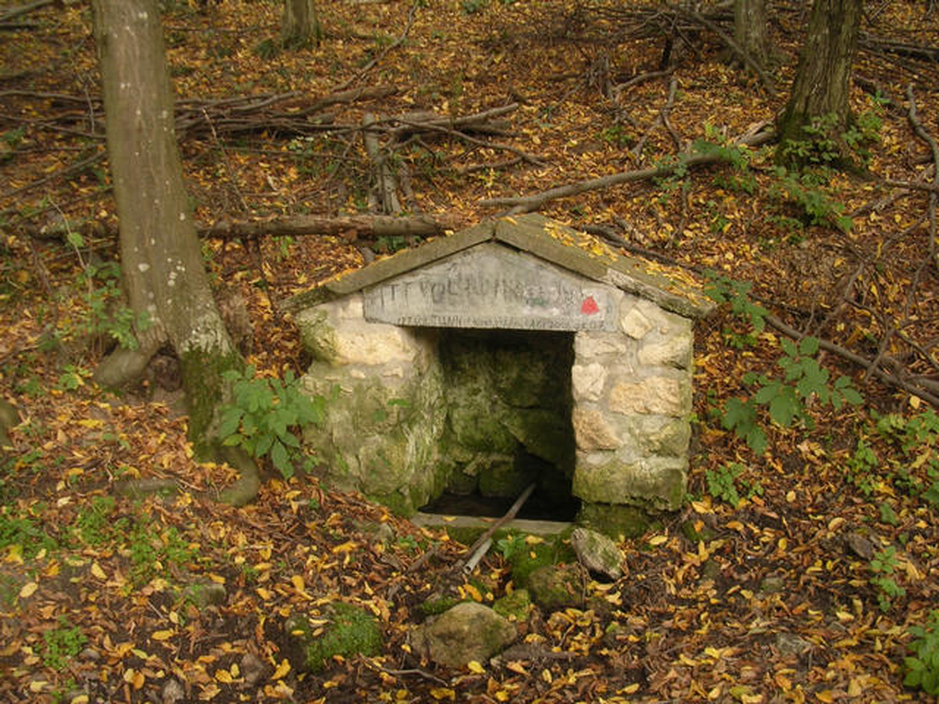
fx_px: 1031
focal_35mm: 38
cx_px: 470
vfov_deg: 37.7
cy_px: 352
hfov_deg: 49.0
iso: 100
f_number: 2.8
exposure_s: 1/16.8
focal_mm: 5.8
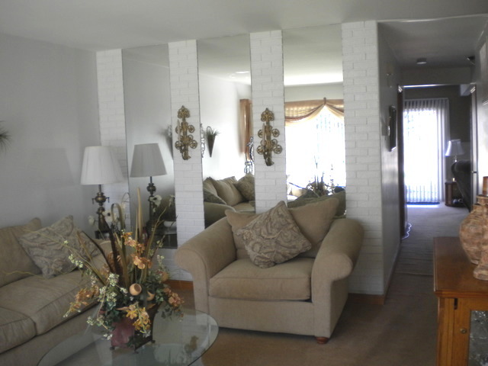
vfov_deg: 40.7
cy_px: 183
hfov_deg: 52.6
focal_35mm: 35
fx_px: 493
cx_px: 244
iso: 205
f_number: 3.1
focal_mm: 6.3
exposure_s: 1/63.8
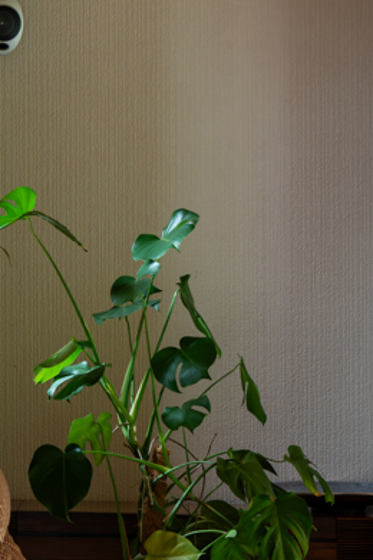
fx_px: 2549
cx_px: 39
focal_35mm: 164
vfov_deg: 12.4
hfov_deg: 8.3
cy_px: 500
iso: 400
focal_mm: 50
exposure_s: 1/3
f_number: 8
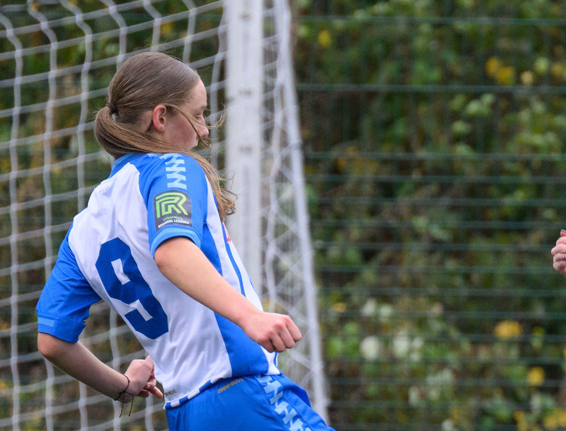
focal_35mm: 1525
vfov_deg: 1.0
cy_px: 318
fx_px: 25086
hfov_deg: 1.3
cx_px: 729
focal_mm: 400
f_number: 5.6
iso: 1400
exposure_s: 1/1250
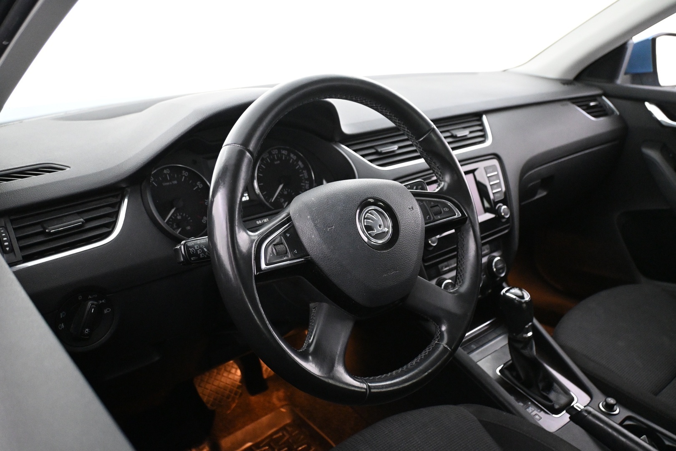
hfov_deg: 60.7
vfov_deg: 42.6
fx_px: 577
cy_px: 226
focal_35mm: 31
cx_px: 338
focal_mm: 20.5
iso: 4000
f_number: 3.8
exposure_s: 1/30
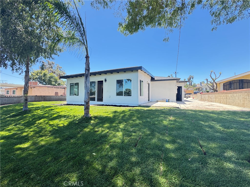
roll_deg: -0.8
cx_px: 125
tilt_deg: +0.8
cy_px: 94
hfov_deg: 102.1
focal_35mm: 14
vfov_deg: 85.7
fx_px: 101
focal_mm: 2.22
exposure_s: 1/177
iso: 40
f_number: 2.2
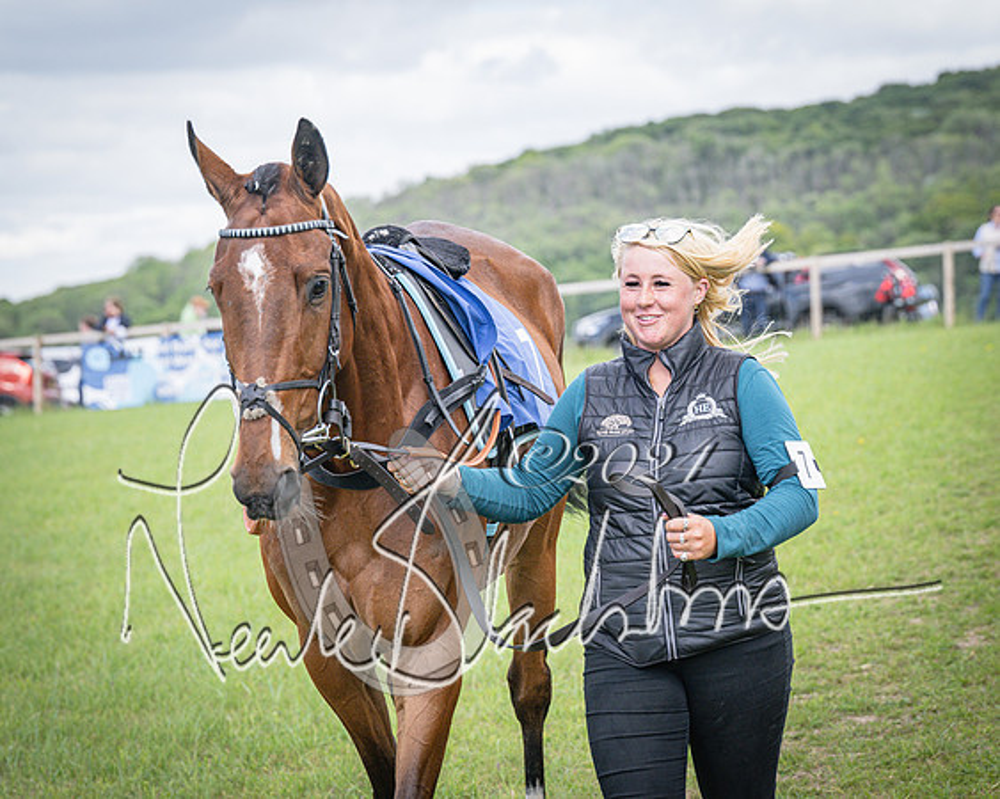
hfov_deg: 14.7
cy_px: 257
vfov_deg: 11.8
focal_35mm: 131
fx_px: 3871
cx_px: 521
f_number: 4
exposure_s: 1/1600
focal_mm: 82
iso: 400
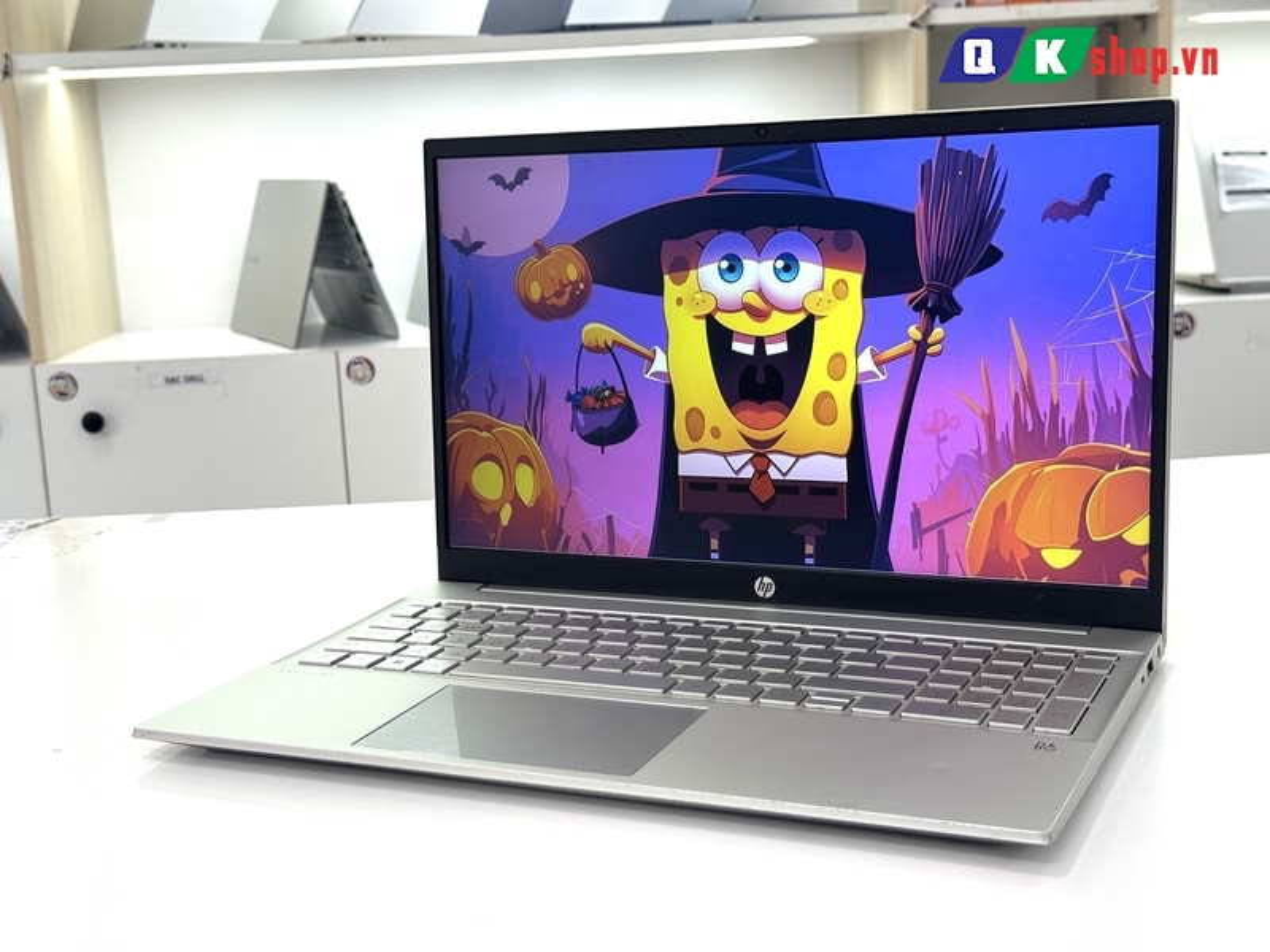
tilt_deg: -11.3
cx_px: 635
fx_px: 1761
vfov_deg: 30.3
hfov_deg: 39.7
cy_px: 476
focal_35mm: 48
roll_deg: +3.7
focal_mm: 6.76
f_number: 1.78
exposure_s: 1/121
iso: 64
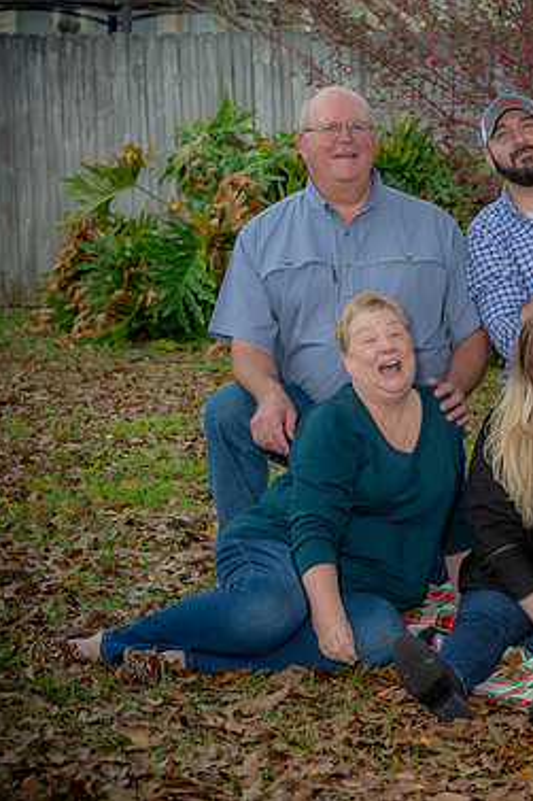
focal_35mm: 108
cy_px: 395
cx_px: 595
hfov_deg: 12.4
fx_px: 2401
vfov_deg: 18.9
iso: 160
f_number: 5.6
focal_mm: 70
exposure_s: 1/200
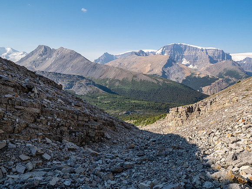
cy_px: 94
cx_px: 126
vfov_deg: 53.1
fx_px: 189
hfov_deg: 67.3
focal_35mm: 26
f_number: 8
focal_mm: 13
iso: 200
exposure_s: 1/400
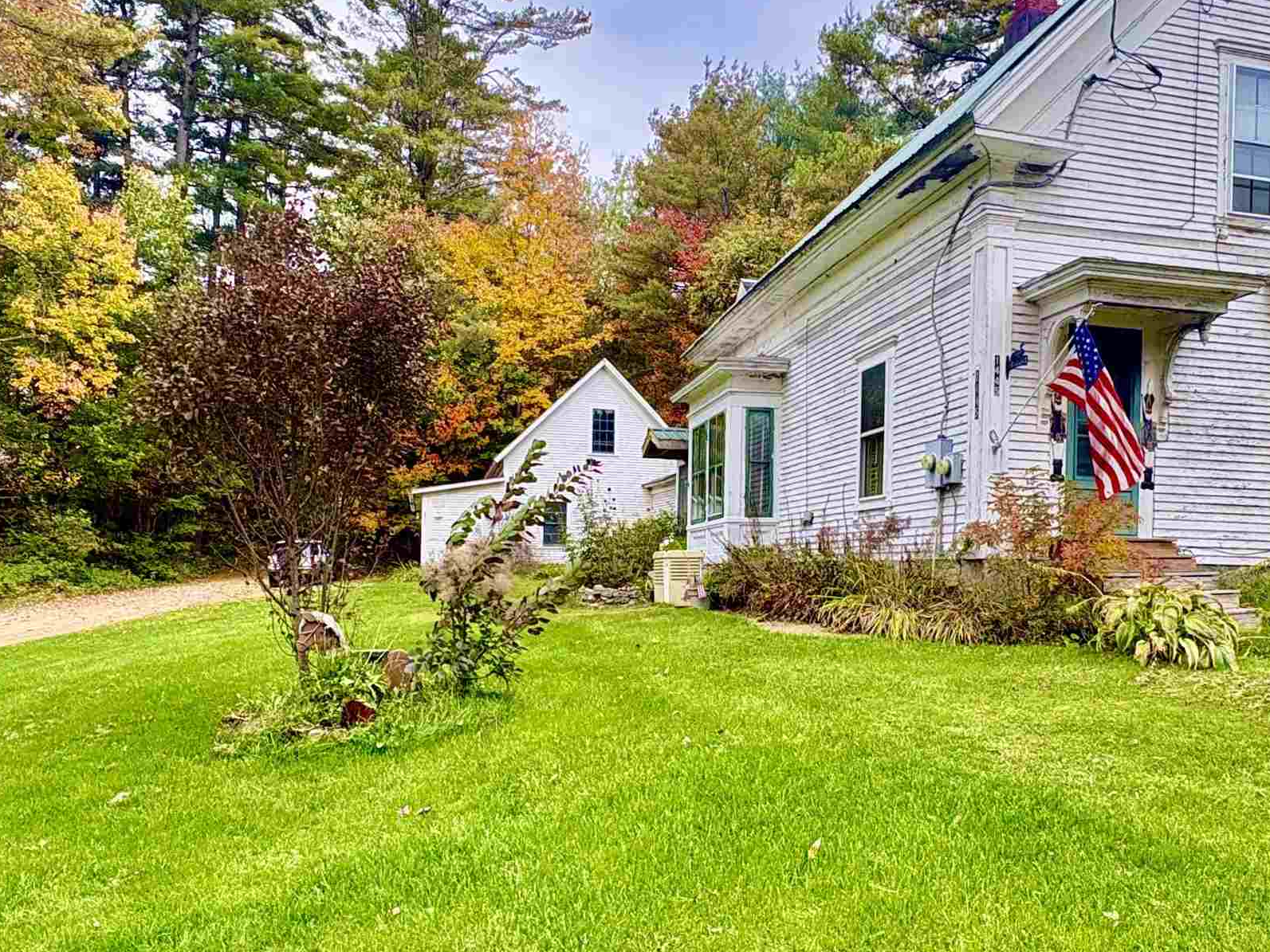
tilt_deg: +0.5
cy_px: 582
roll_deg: -0.8
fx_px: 991
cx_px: 681
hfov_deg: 65.2
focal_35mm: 27
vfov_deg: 50.9
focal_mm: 2.22
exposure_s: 1/260
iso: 40
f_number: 2.2
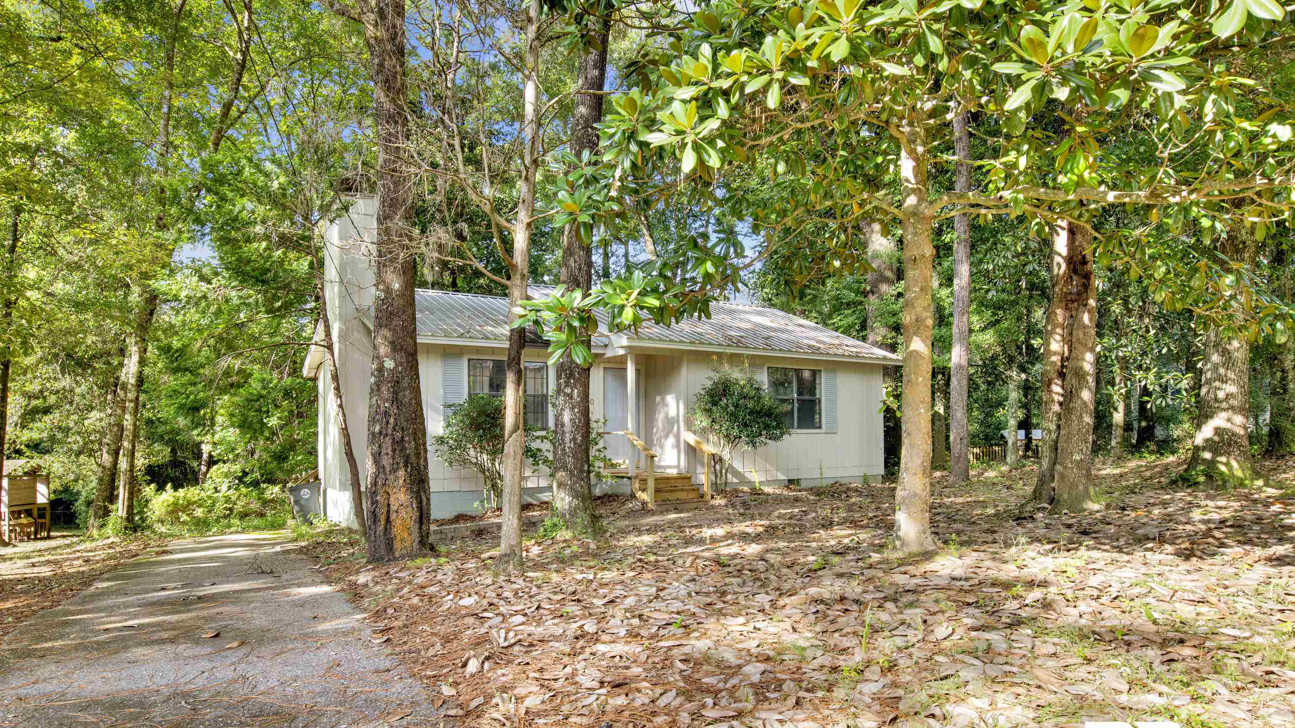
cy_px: 430
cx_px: 647
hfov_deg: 83.8
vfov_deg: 53.3
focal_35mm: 21
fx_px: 721
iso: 200
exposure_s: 1/20
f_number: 11
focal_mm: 20
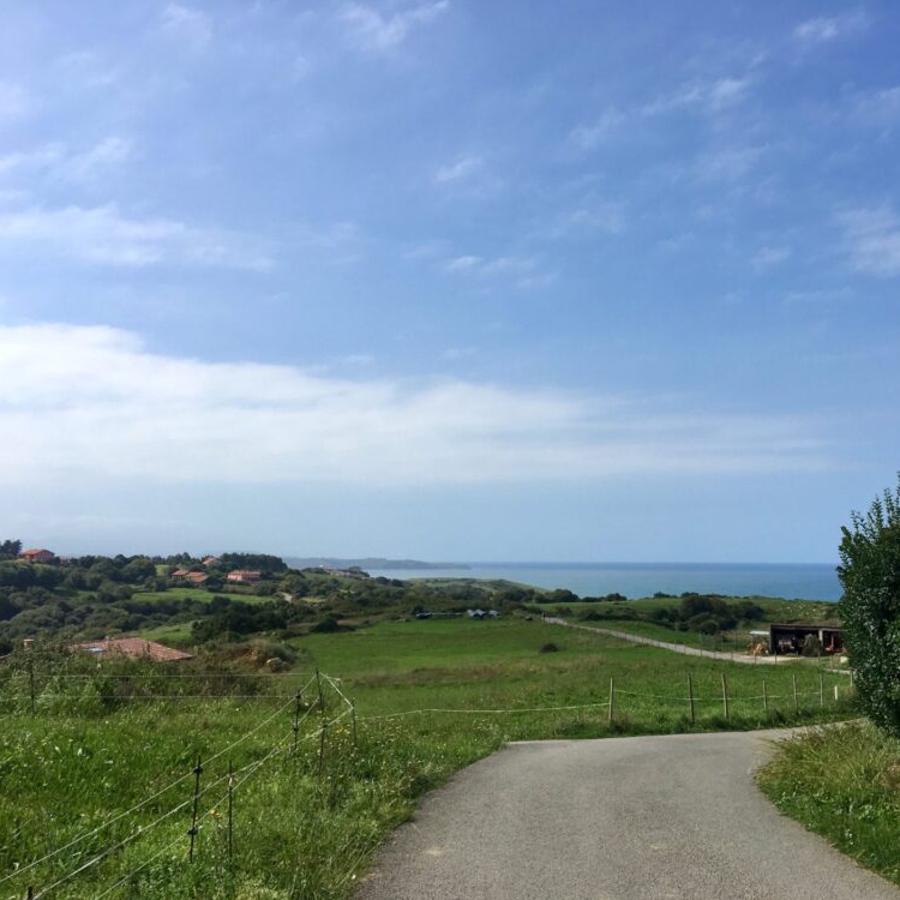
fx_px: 1030
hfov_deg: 46.4
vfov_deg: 47.2
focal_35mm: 35
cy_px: 456
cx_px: 607
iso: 25
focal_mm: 4.15
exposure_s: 1/2653
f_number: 2.2
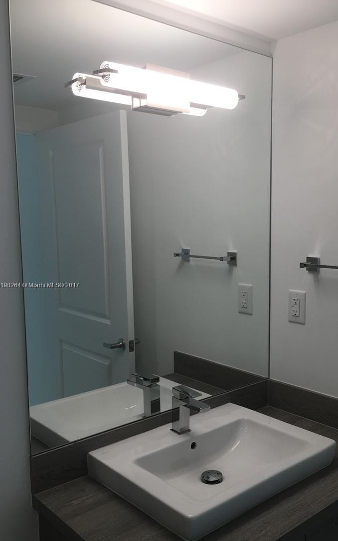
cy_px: 286
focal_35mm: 34
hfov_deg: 37.0
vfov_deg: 56.7
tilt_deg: -6.7
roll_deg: -0.6
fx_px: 501
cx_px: 212
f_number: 2.2
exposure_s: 1/60
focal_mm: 4.15
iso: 32
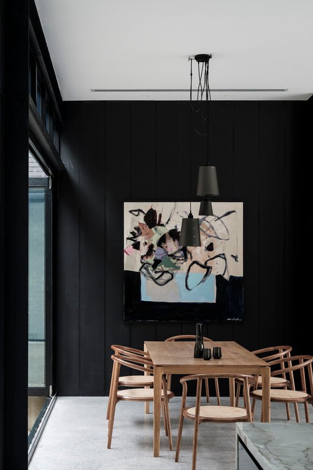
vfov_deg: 31.9
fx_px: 822
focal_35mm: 63
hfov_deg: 21.5
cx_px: 120
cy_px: 267
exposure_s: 1/1.11
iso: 100
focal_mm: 62.4
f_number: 10
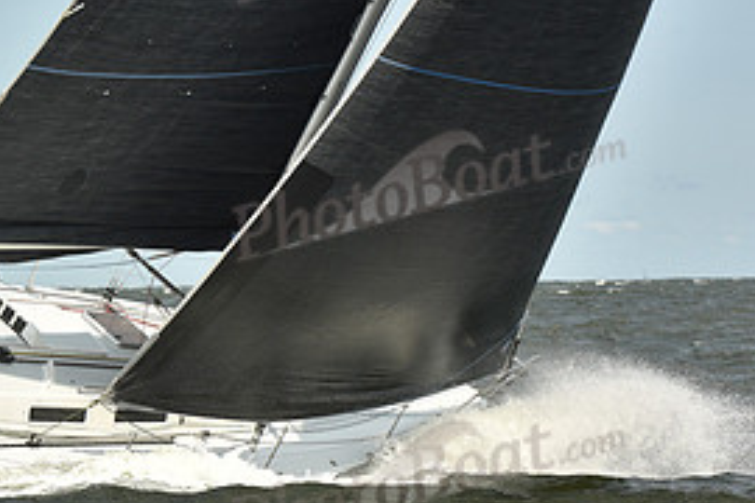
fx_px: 5494
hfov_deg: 7.8
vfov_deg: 5.2
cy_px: 373
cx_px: 89
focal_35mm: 262
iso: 250
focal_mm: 122
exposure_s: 1/800
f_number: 9
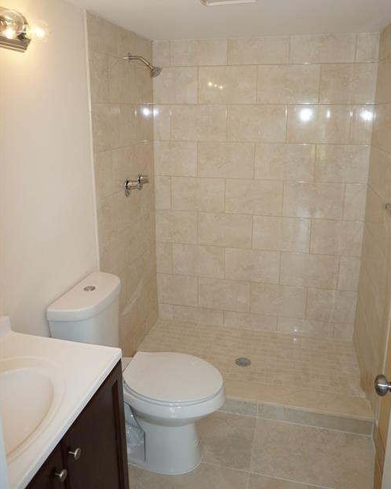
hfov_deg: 51.5
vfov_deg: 61.8
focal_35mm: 28
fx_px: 405
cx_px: 199
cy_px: 203
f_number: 4
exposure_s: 1/60
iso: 125
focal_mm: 16
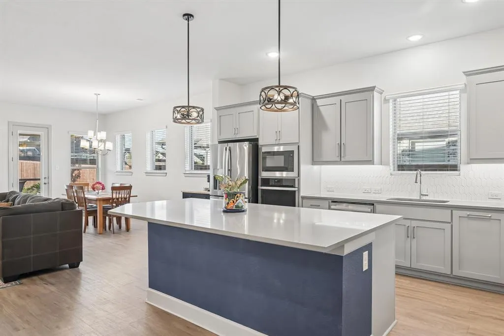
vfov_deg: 57.2
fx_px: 308
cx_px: 252
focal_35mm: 22
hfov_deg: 78.6
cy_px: 168
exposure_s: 1/13
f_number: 8
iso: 400
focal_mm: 22
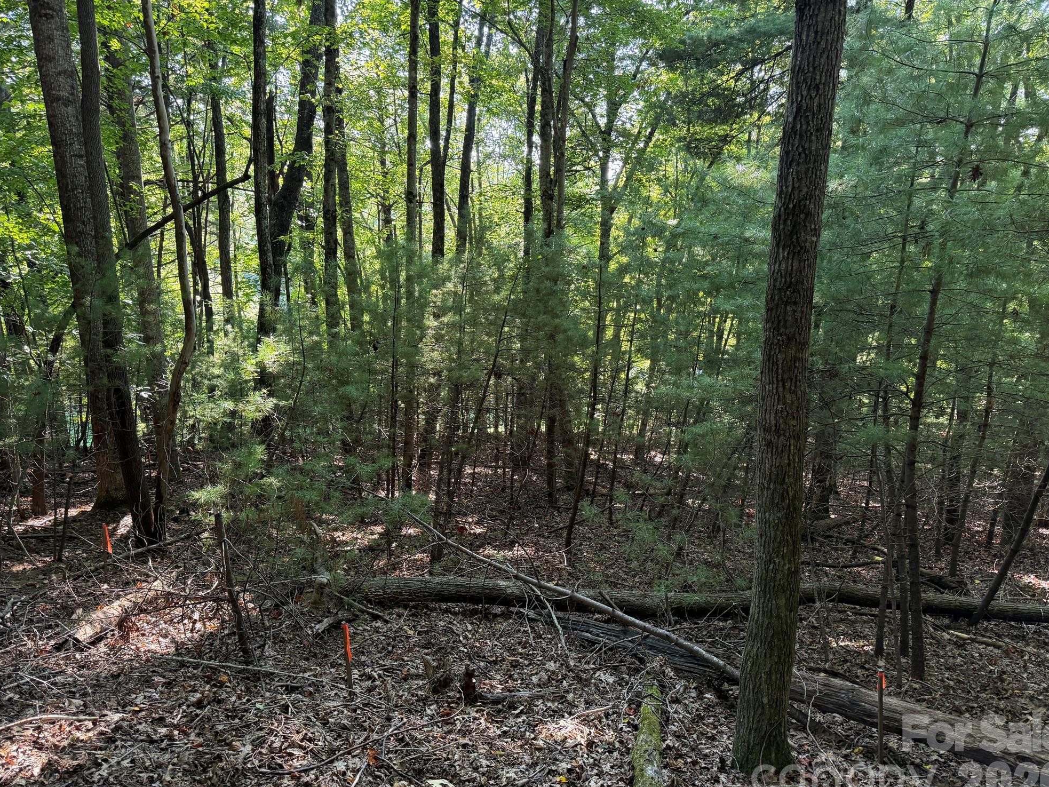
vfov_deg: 54.9
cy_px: 409
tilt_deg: -19.0
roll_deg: +0.3
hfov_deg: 69.4
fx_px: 758
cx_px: 526
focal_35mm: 25
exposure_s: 1/96
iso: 200
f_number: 1.78
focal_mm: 6.76
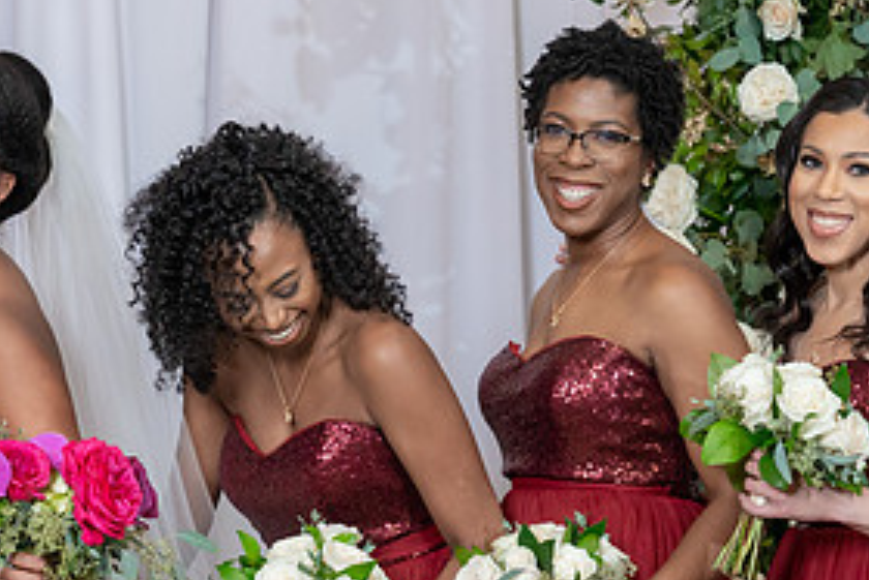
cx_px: 143
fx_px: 3647
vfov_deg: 9.1
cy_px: 460
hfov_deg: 13.5
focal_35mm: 151
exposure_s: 1/200
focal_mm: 67
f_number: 5.6
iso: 2000
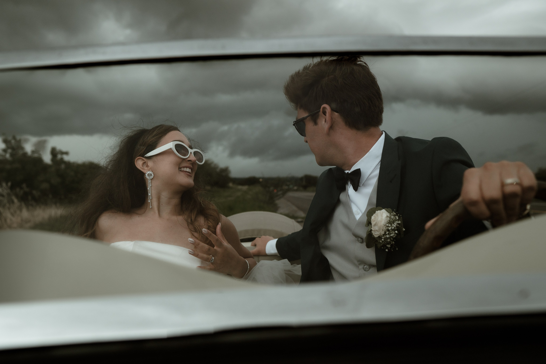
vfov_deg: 51.7
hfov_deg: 72.0
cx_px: 264
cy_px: 176
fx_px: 376
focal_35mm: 25
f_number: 2.2
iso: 200
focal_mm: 16
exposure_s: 1/160
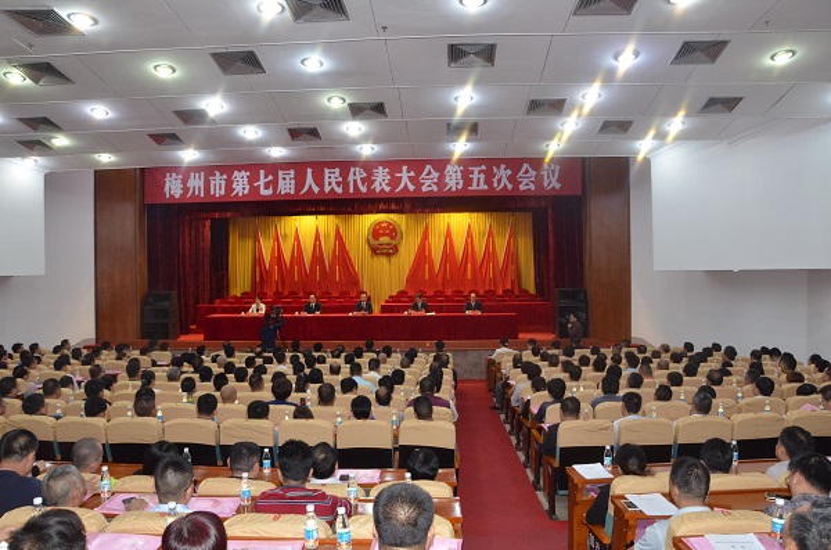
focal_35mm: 27
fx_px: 622
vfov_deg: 47.7
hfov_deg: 67.5
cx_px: 416
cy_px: 275
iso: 1600
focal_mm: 18
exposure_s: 1/60
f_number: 5.6
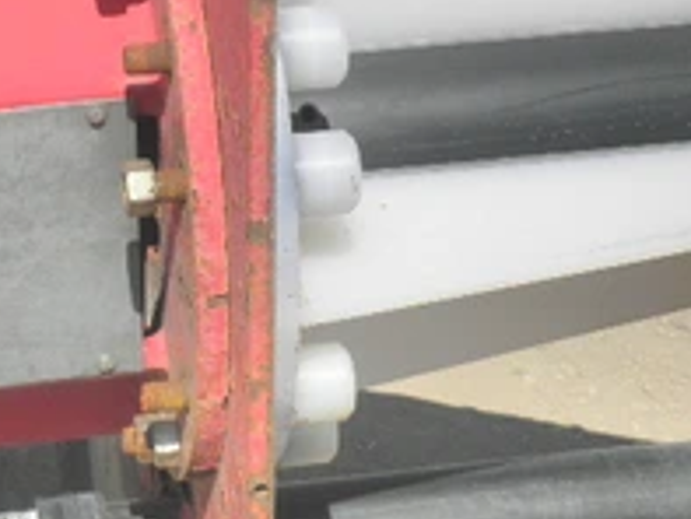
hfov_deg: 16.1
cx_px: 0
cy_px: 231
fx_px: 2397
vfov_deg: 12.4
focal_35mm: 120
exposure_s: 1/100
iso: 64
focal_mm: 10.5
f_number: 10.7
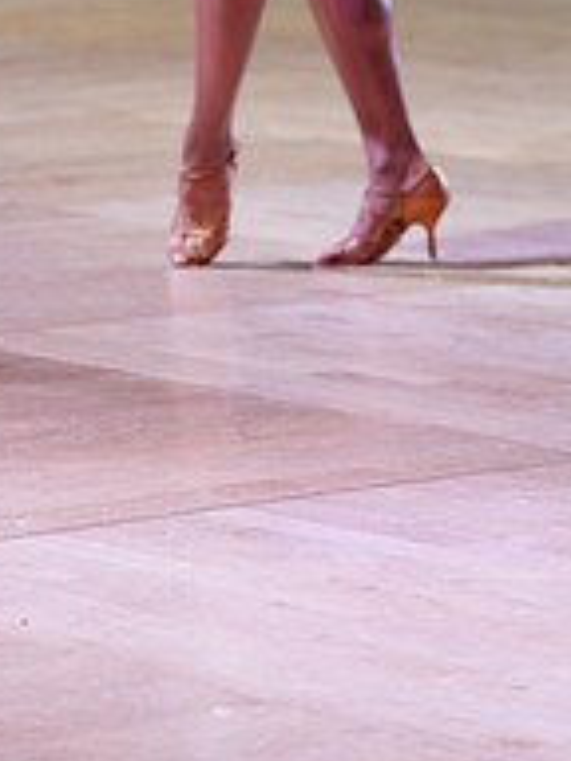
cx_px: -22
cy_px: -246
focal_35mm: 203
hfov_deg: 7.3
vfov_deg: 9.6
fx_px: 4465
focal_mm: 70
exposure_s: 1/500
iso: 2000
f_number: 2.8
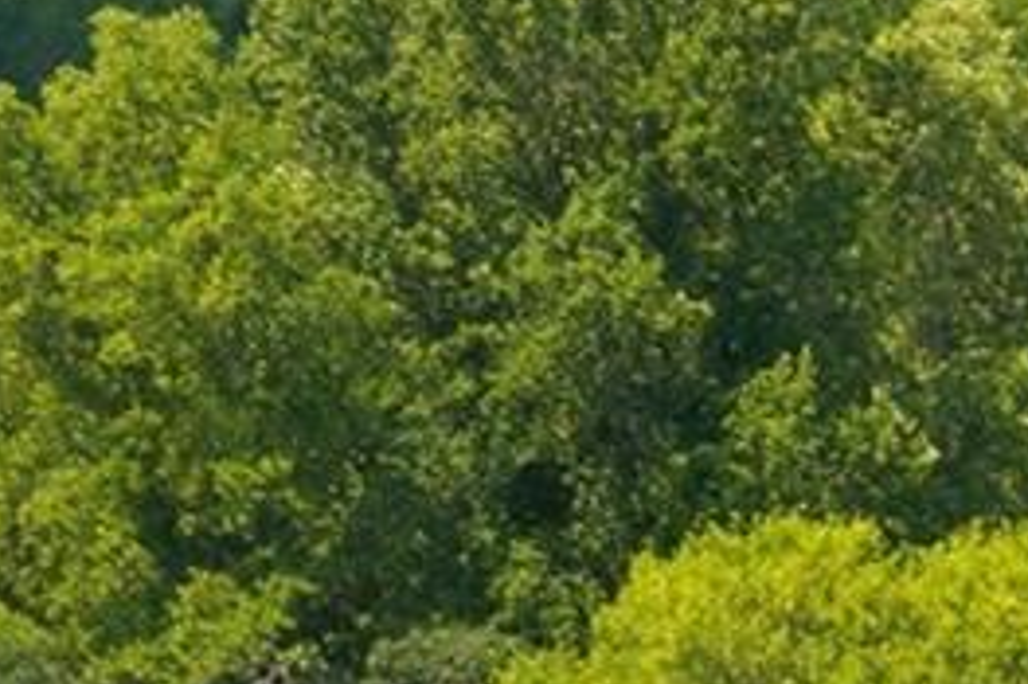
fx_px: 6221
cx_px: 3143
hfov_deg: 8.0
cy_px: 1261
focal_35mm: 218
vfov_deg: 6.2
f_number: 7.1
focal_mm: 10.3
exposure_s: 1/320
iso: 100
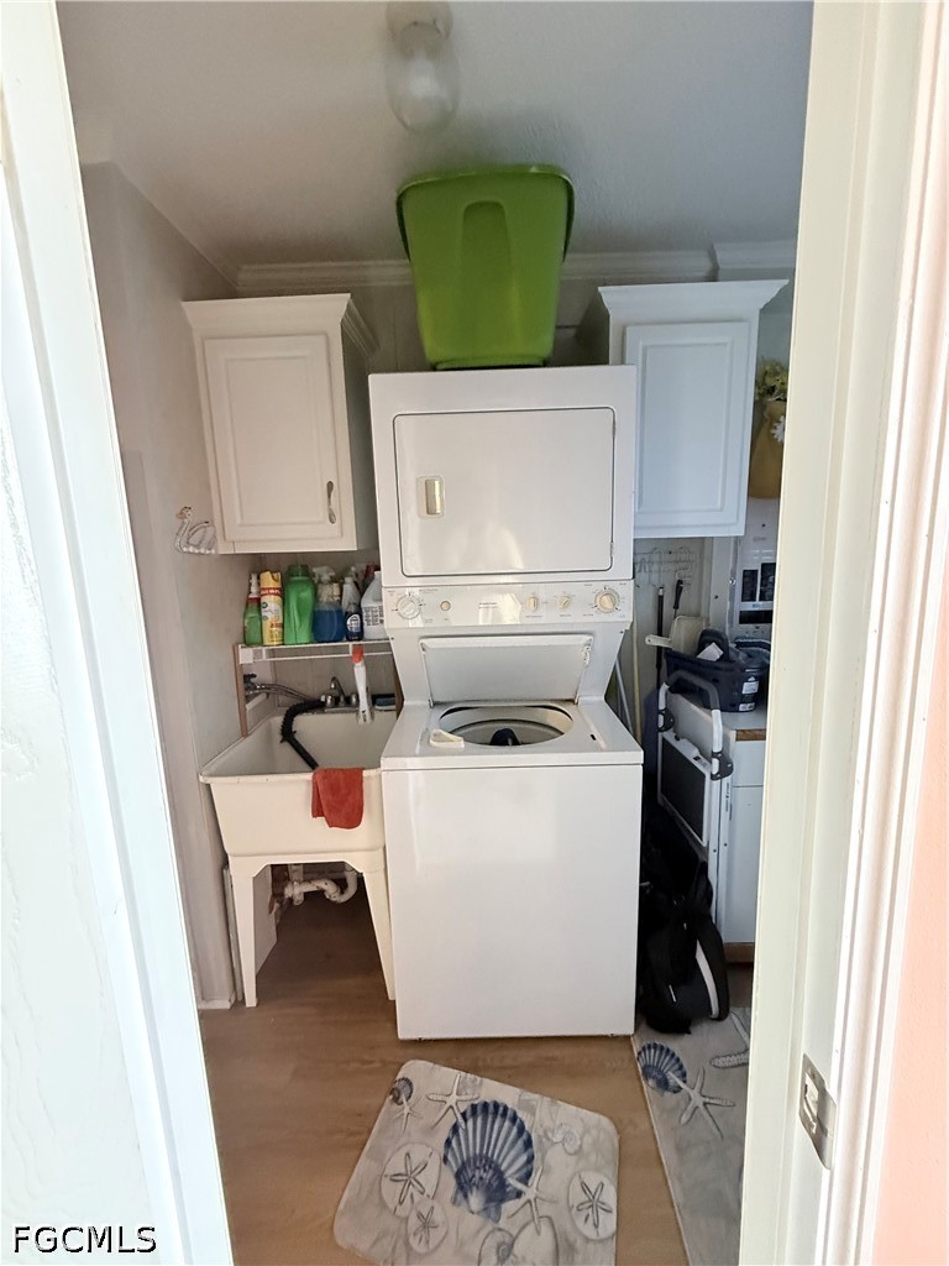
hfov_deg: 85.7
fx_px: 512
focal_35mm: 14
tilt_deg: -9.1
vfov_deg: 102.1
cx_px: 474
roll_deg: +1.7
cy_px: 633
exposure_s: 1/60
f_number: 2.2
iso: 800
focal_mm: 2.22
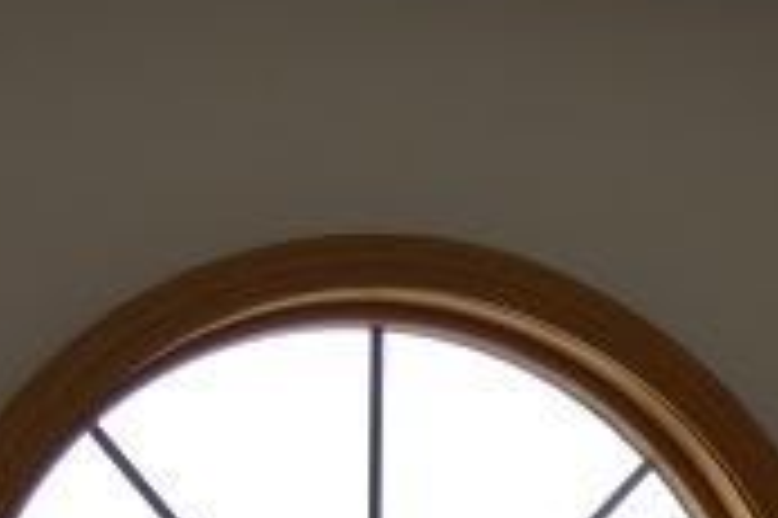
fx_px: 3454
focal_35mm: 160
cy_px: 1347
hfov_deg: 12.8
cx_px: 432
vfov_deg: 7.8
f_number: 3.5
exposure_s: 1/125
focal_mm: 18
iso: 160
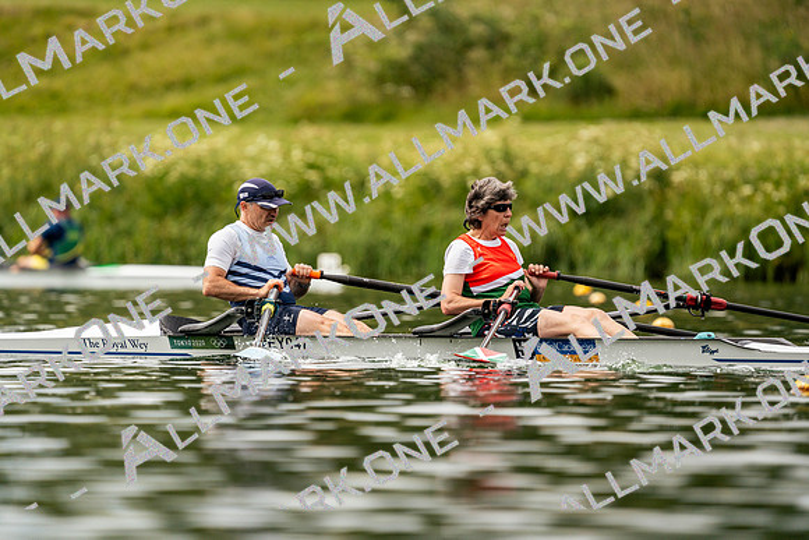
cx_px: 404
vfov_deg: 2.3
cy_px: 270
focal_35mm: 600
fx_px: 13486
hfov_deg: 3.4
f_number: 6.3
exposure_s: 1/2000
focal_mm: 600
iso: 320
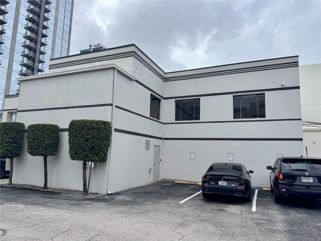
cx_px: 160
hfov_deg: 71.6
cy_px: 120
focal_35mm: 24
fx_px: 223
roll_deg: -1.2
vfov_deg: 56.8
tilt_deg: +7.4
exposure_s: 1/4049
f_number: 1.78
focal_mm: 6.76
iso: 80
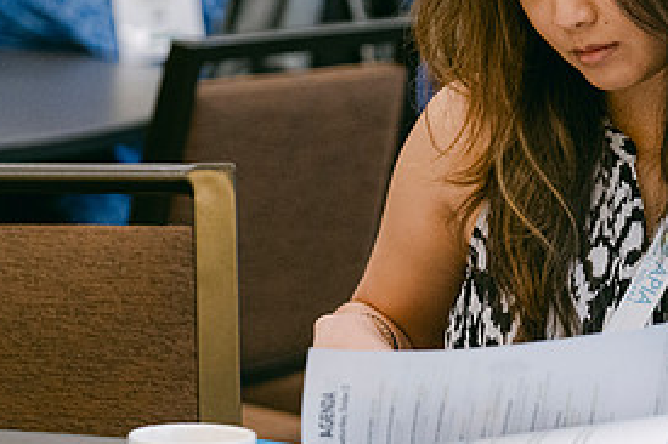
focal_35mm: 287
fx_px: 5322
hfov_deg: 7.2
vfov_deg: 4.8
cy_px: 222
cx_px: 474
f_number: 2.8
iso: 2500
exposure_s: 1/125
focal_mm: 90.6
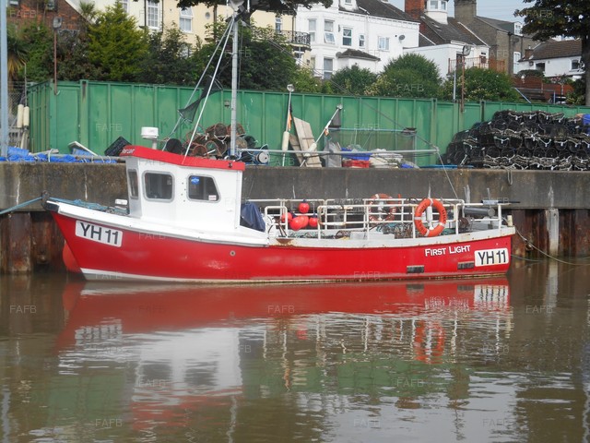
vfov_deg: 24.0
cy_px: 222
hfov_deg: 31.7
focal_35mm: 61
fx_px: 1040
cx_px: 295
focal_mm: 10.9
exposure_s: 1/320
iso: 80
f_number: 4.4
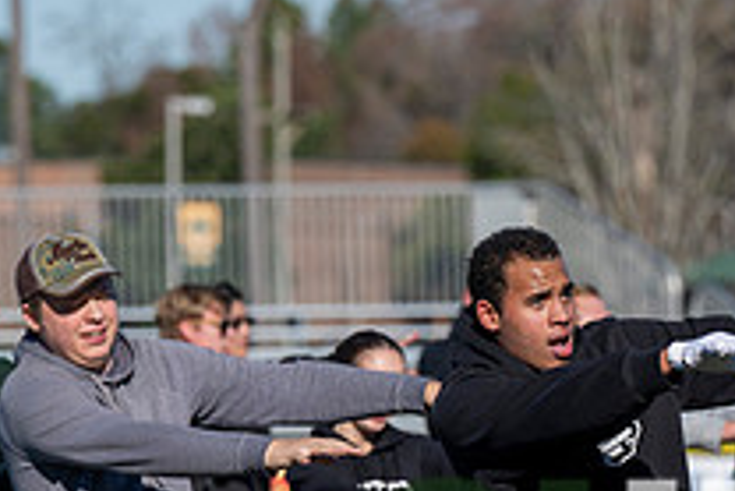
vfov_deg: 2.5
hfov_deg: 3.7
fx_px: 11400
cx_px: 647
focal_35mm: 558
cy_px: 645
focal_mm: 200
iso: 200
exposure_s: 1/2000
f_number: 5
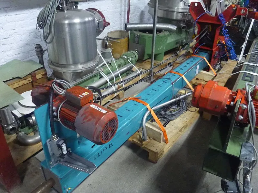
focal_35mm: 28
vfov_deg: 49.7
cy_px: 96
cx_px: 129
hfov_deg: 63.4
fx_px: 209
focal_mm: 4.9
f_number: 3.3
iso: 800
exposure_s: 1/8
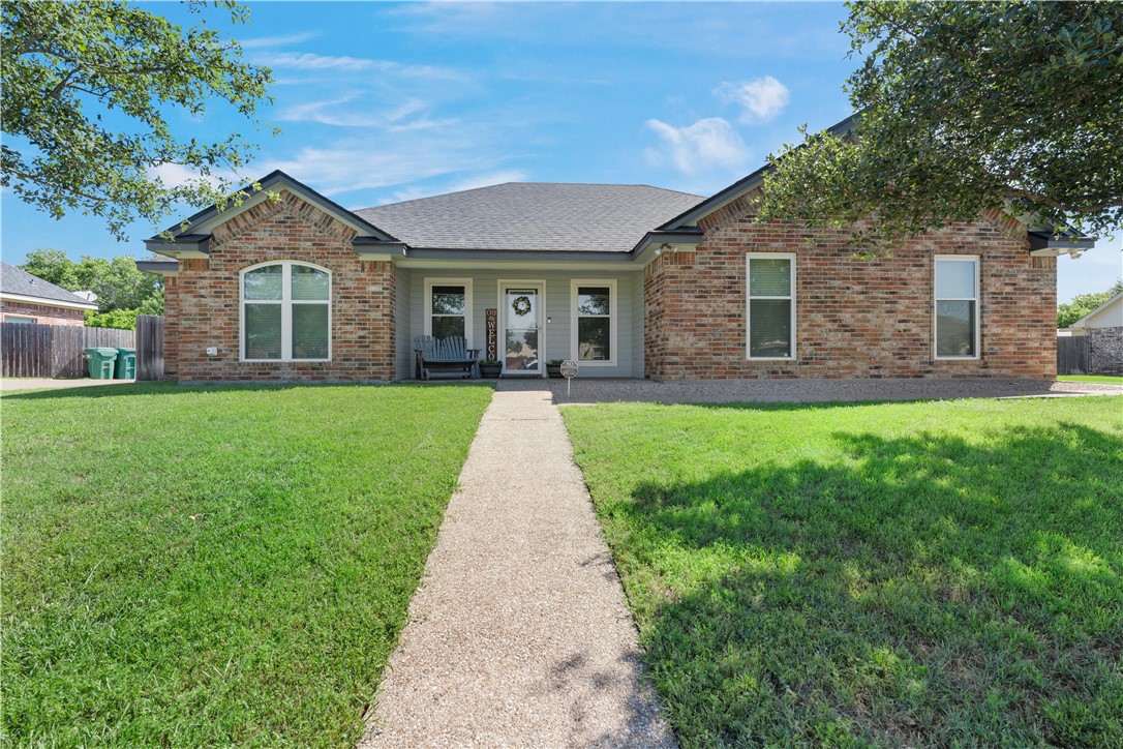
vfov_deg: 73.7
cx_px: 562
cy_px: 374
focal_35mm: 16
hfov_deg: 96.7
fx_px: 499
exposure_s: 1/15
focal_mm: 16
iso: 100
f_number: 10
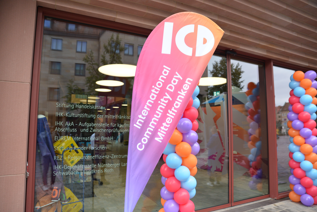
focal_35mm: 24
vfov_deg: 53.2
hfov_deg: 73.7
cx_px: 158
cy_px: 106
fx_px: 211
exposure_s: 1/1600
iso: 1250
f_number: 2.8
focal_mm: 24
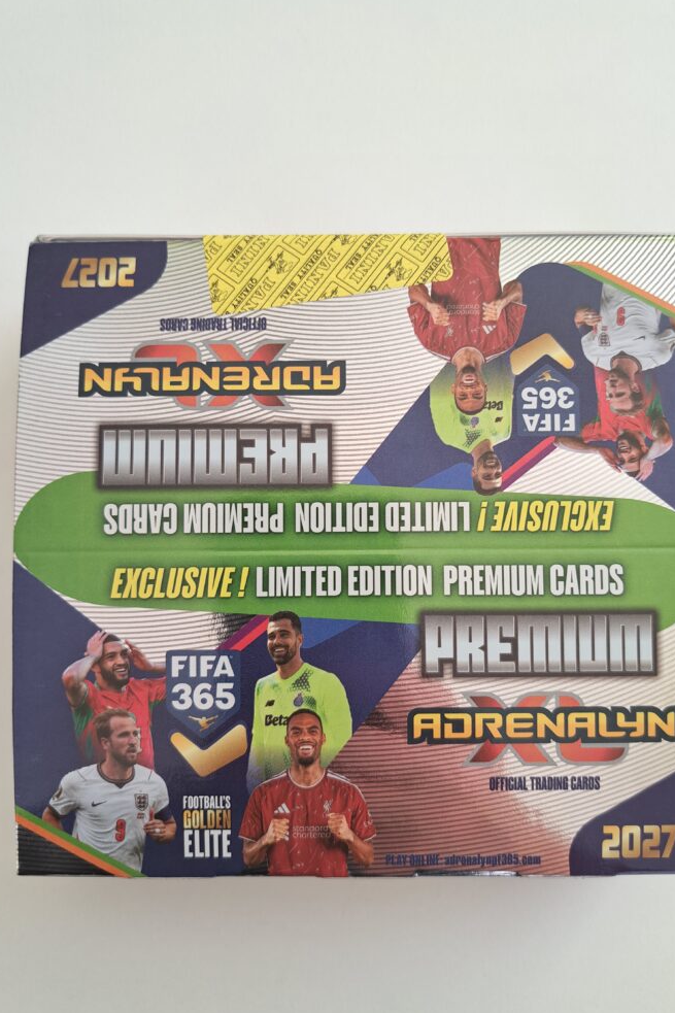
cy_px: 515
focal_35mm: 26
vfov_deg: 69.4
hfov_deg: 49.5
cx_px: 348
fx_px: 731
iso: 50
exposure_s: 1/50
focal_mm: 5.23
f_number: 1.8
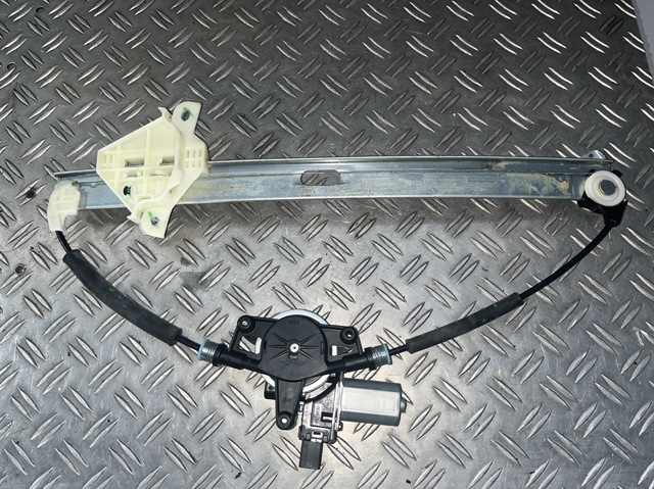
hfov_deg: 67.3
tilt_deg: -73.6
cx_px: 327
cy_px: 244
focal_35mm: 26
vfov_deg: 53.0
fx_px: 491
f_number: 1.6
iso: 32
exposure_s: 1/33
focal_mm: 5.1
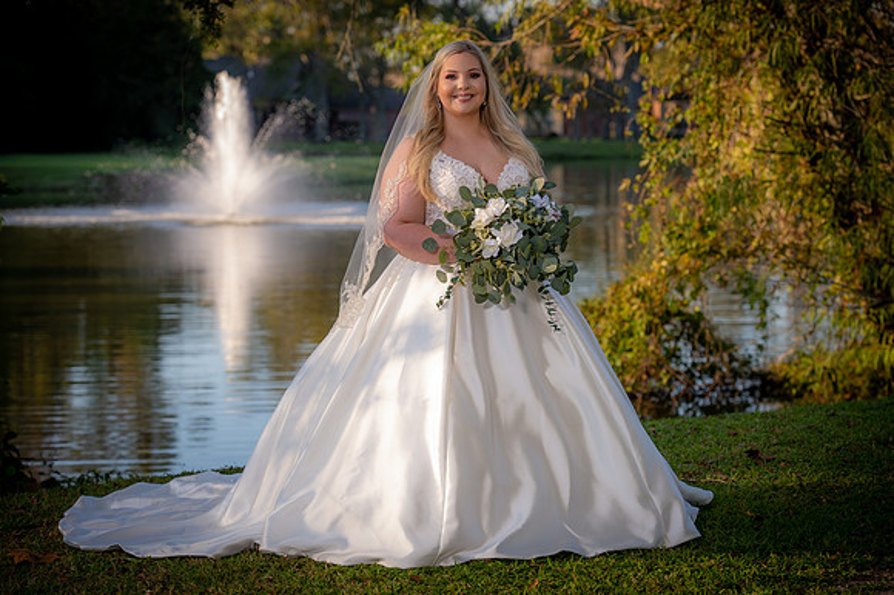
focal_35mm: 100
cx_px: 447
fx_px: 2482
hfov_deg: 20.4
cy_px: 298
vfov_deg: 13.7
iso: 125
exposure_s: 1/160
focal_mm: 100
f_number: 5
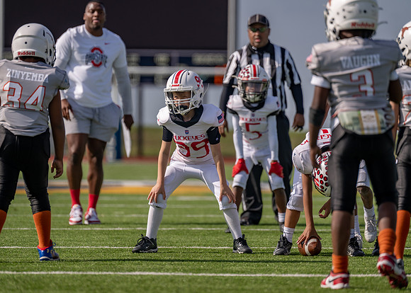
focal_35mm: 293
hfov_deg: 6.9
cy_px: 146
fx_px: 3424
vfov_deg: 4.9
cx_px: 206
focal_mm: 280
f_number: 4
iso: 160
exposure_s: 1/2500
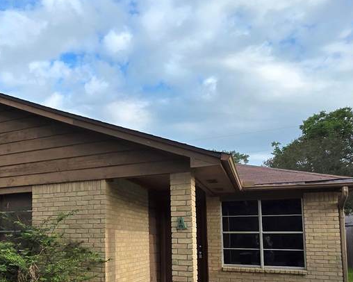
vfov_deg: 44.5
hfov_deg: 52.3
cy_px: 206
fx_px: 334
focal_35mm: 32
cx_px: 73
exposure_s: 1/1667
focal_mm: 2.2
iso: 40
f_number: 1.9
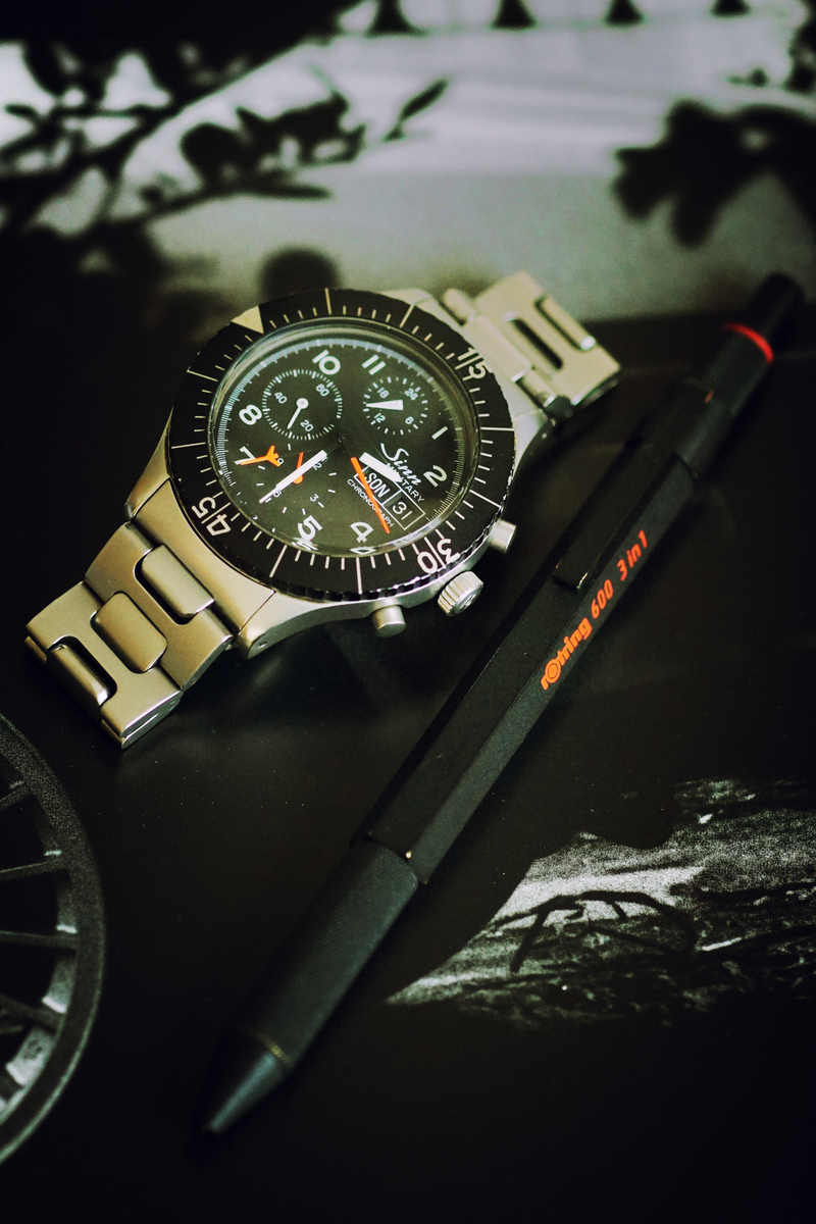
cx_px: 408
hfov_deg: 13.7
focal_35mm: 100
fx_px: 3400
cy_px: 612
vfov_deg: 20.4
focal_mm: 100
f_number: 3.5
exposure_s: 1/100
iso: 6400
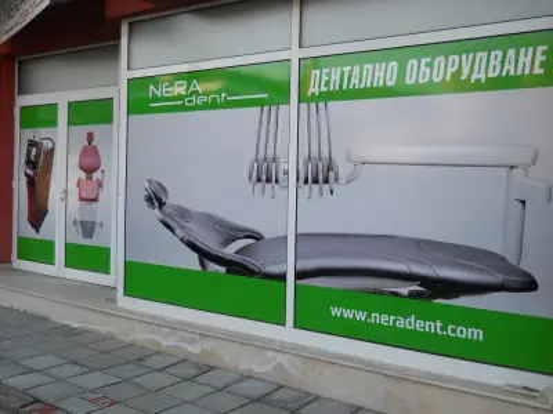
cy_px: 207
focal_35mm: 41
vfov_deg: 35.1
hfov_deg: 45.8
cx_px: 276
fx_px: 655
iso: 80
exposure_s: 1/200
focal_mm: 6.72
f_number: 3.1
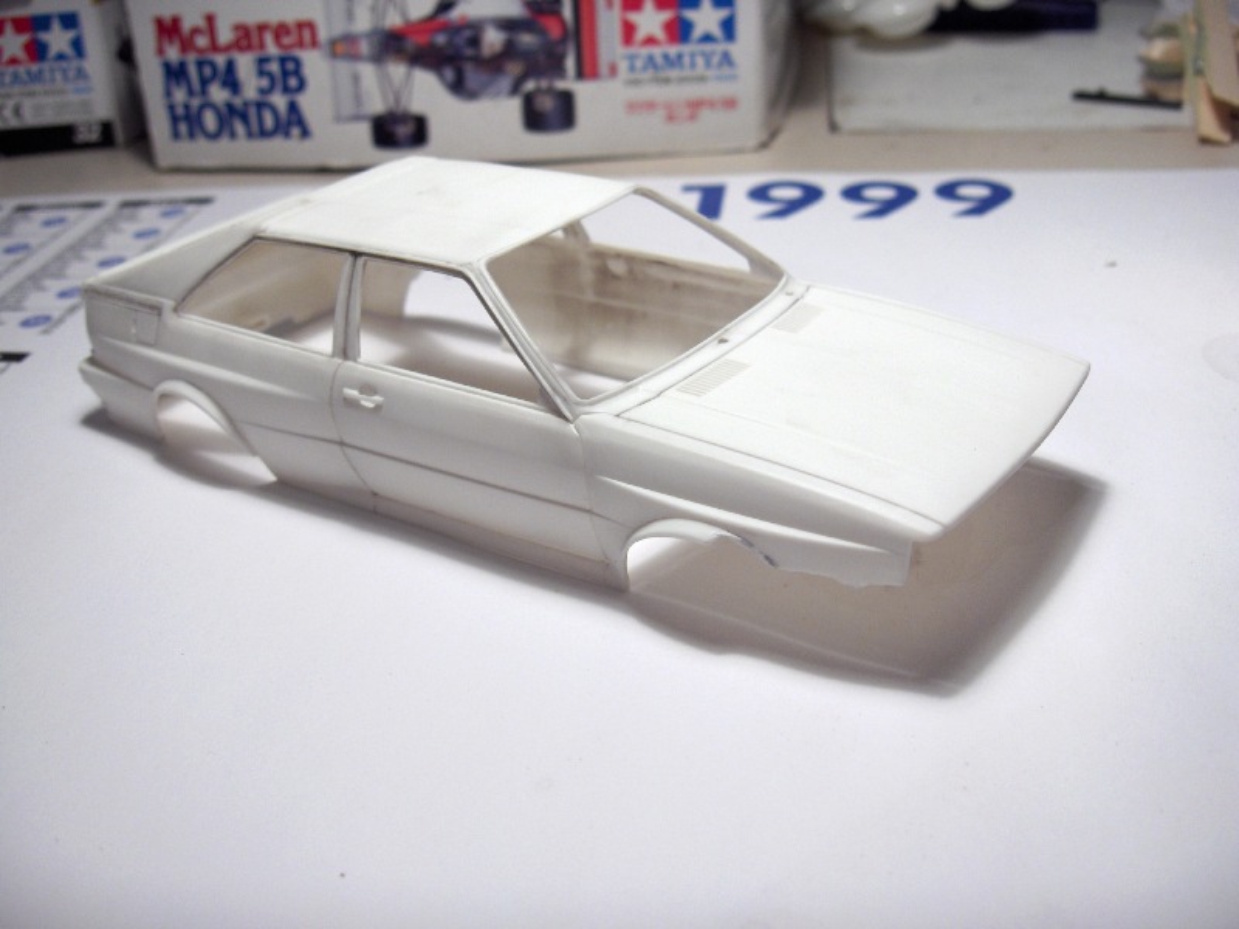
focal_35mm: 39
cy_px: 464
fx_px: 1396
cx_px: 620
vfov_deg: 36.8
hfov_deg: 47.9
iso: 100
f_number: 2.8
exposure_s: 1/85.5
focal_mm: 8
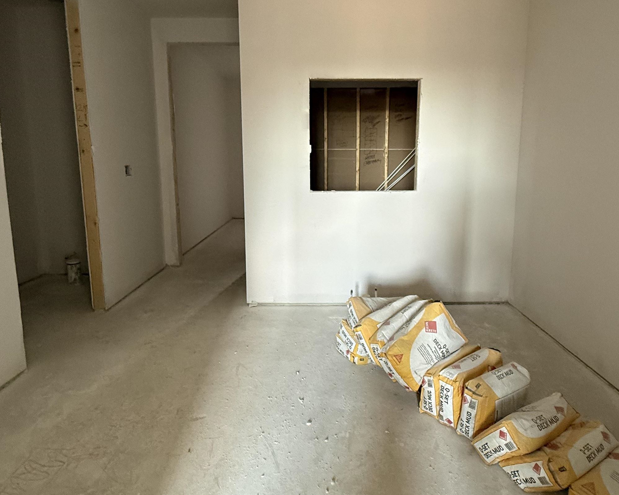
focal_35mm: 21
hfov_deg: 77.6
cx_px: 322
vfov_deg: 65.1
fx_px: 385
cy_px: 207
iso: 400
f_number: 2.2
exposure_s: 1/60
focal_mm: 2.22
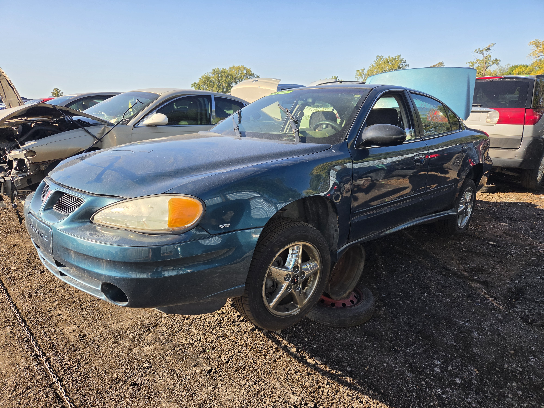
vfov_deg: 58.9
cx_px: 272
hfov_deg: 73.9
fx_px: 361
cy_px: 204
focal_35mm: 23
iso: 80
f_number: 1.8
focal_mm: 5.4
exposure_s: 1/2517
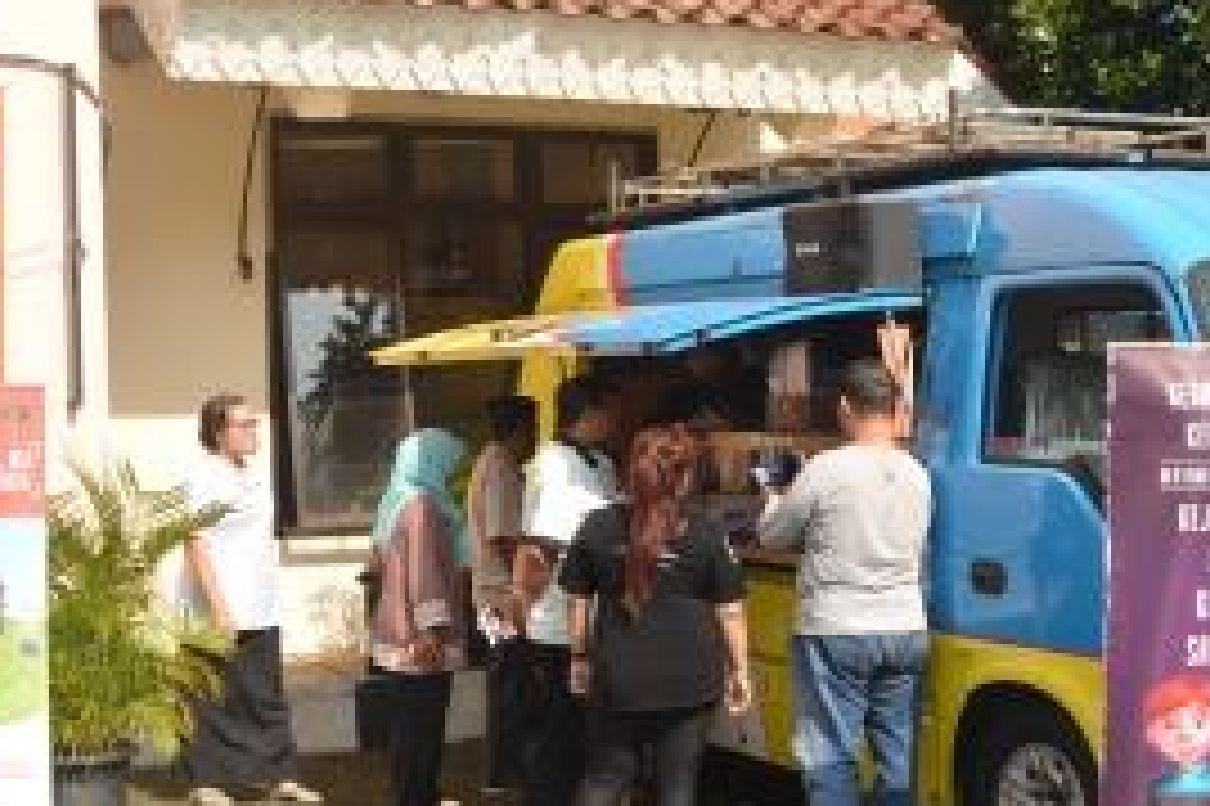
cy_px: 516
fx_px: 2015
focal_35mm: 60
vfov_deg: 22.5
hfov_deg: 33.4
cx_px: 585
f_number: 8
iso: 100
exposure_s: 1/200
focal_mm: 24
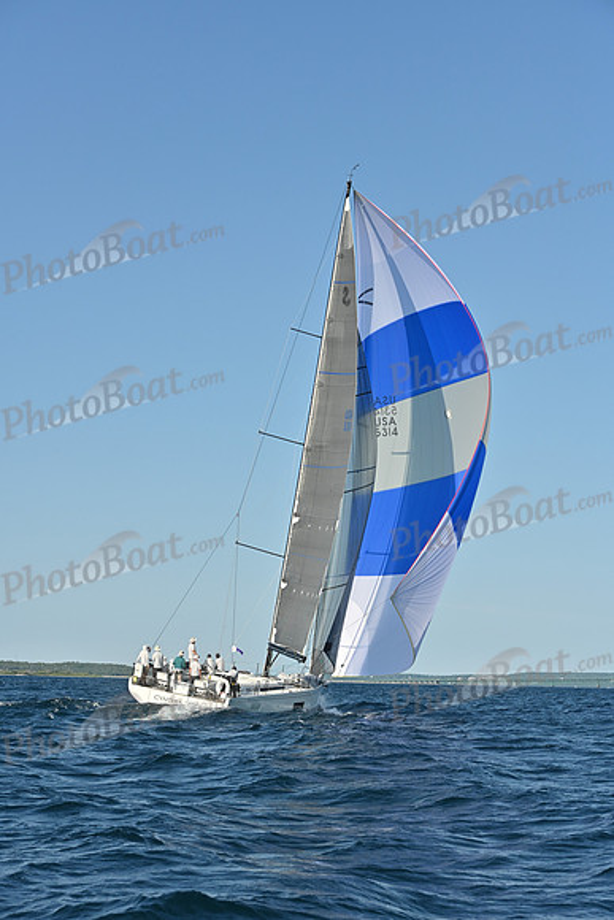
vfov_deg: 28.8
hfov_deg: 19.5
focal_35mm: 70
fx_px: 1790
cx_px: 307
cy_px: 460
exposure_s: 1/1600
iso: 320
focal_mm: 70
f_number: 7.1
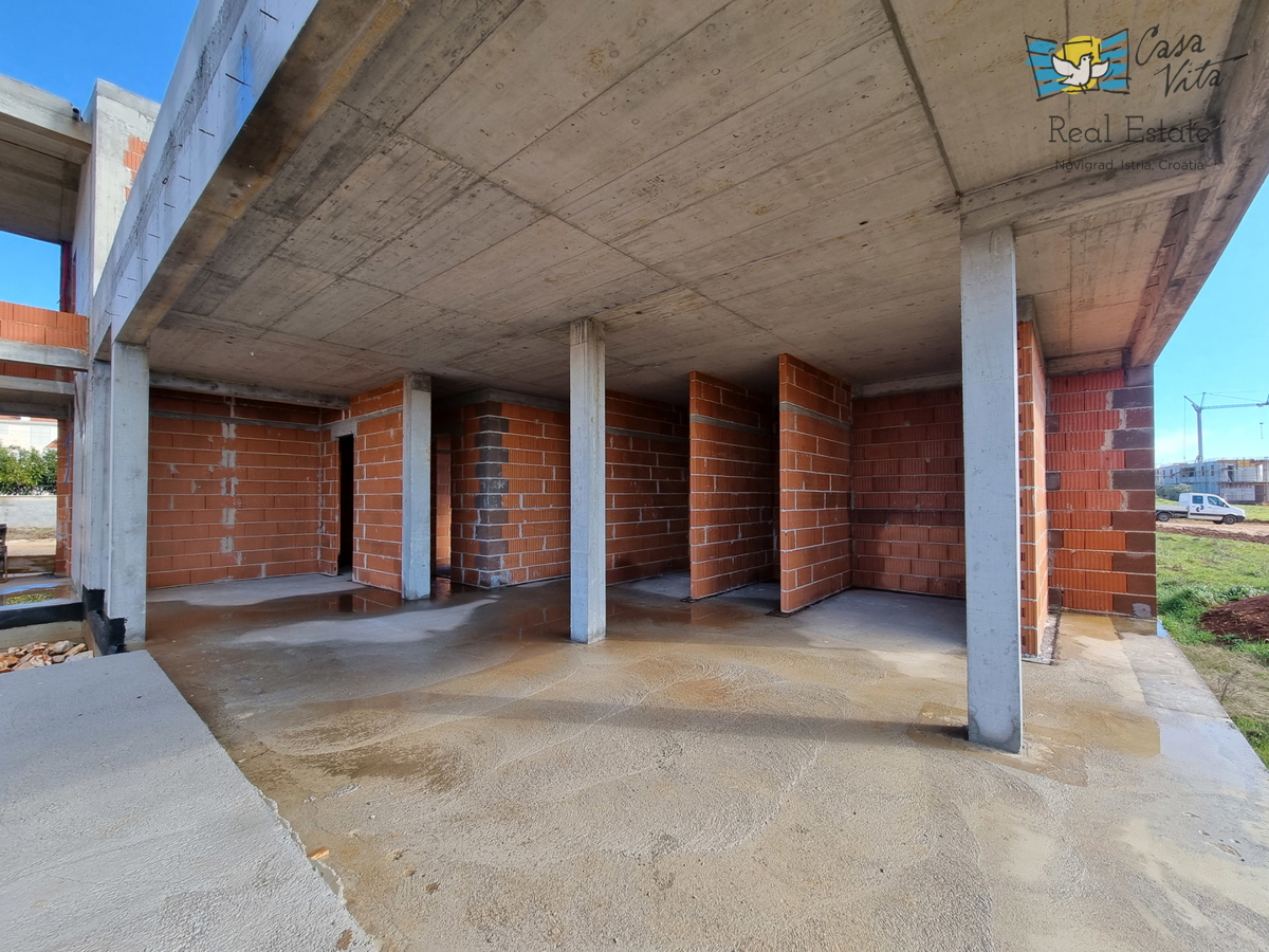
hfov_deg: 106.2
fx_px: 477
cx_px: 634
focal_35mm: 13
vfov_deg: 89.9
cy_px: 476
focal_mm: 2.2
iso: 50
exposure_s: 1/400
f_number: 2.2
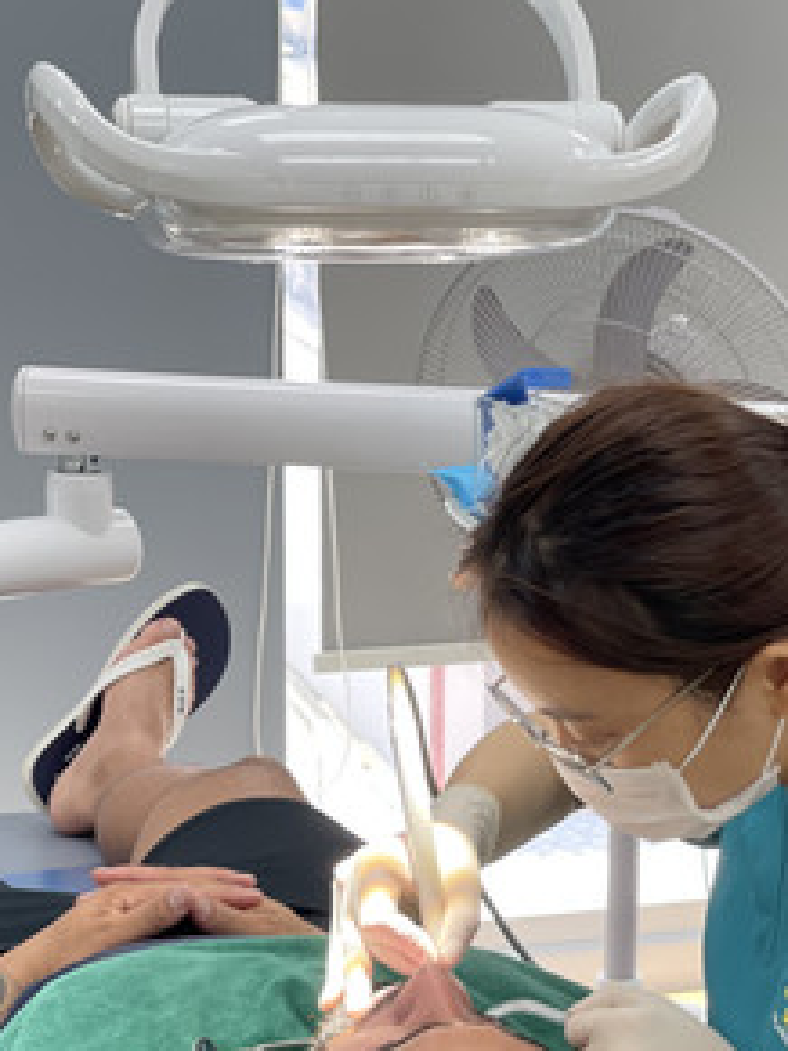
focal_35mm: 110
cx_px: 519
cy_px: 813
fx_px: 3341
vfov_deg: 17.8
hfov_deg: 13.4
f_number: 2.2
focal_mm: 7.5
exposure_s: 1/100
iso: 80
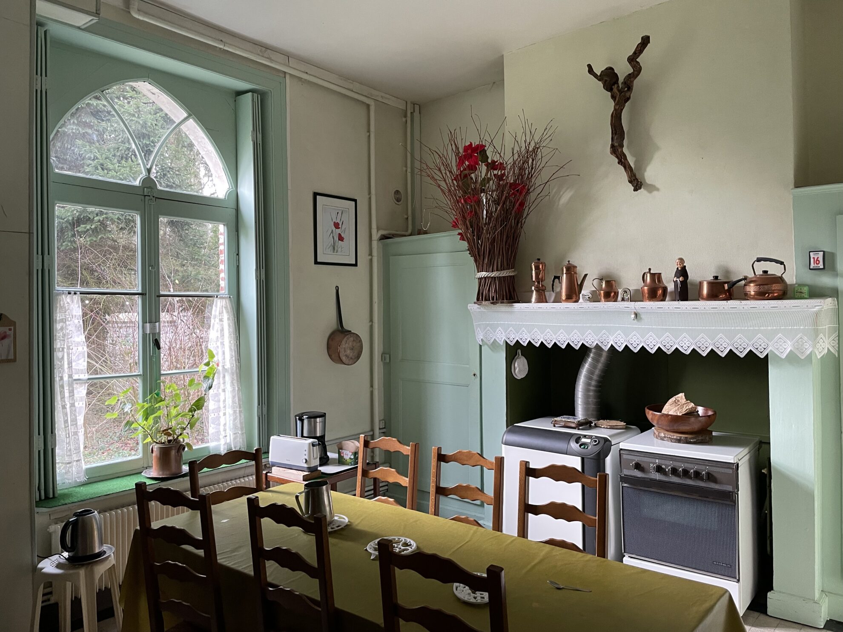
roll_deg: +0.8
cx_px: 422
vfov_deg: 53.1
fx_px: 633
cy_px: 316
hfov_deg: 67.3
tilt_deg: +0.0
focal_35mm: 26
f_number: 1.6
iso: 160
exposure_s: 1/60
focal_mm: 4.2
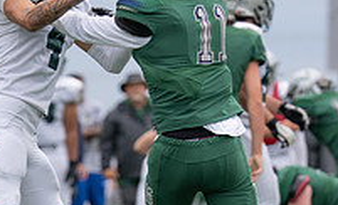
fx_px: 4770
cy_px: 131
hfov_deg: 4.1
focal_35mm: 522
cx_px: 93
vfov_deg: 2.5
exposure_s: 1/1250
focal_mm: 150
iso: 250
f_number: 2.8
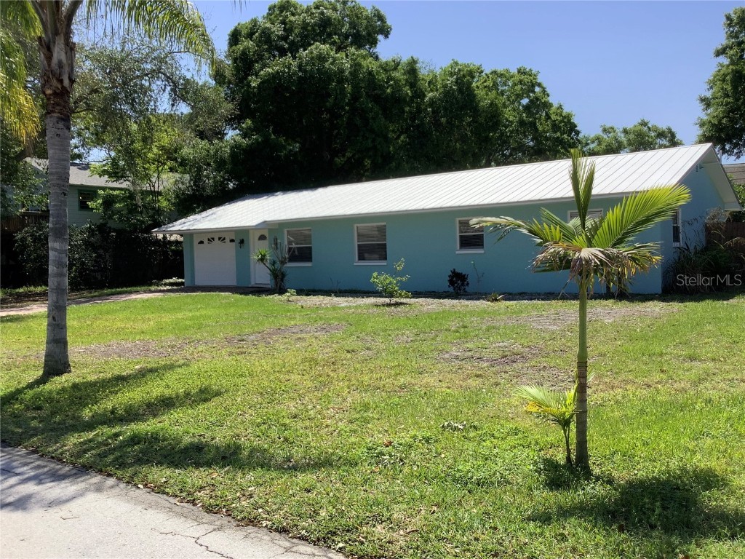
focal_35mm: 31
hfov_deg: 58.4
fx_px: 667
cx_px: 372
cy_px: 280
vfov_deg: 45.4
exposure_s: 1/1131
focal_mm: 3.3
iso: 25
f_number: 2.4
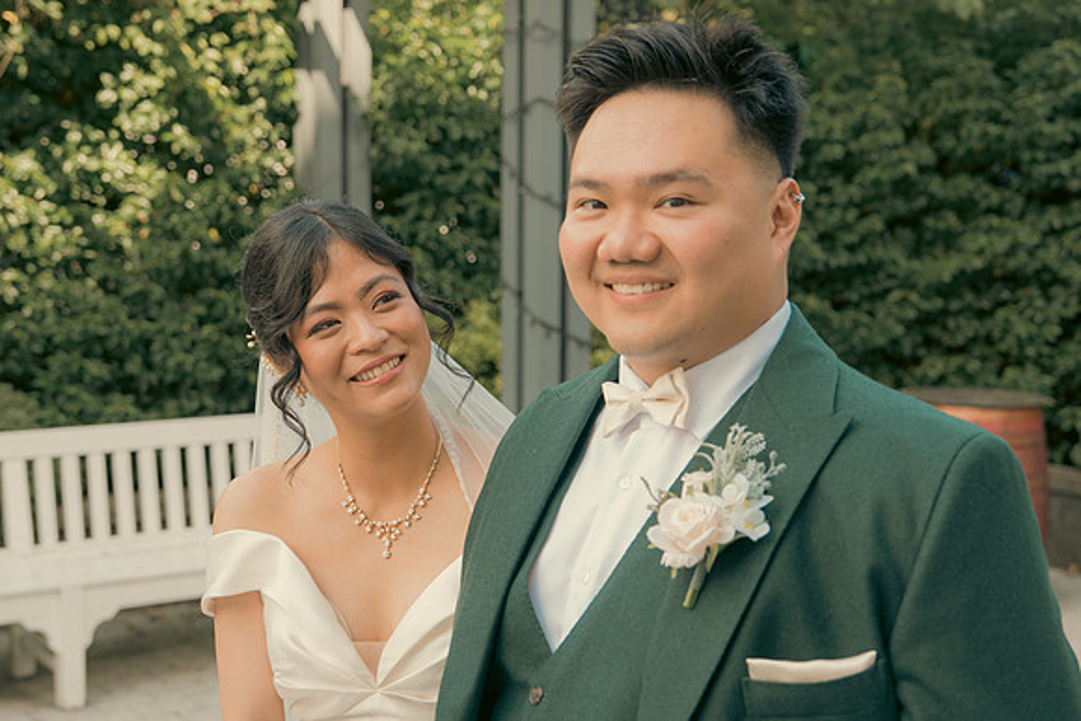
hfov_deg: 36.2
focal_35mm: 55
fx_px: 1652
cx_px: 540
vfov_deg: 24.6
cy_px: 360
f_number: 3.5
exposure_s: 1/160
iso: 125
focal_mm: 37
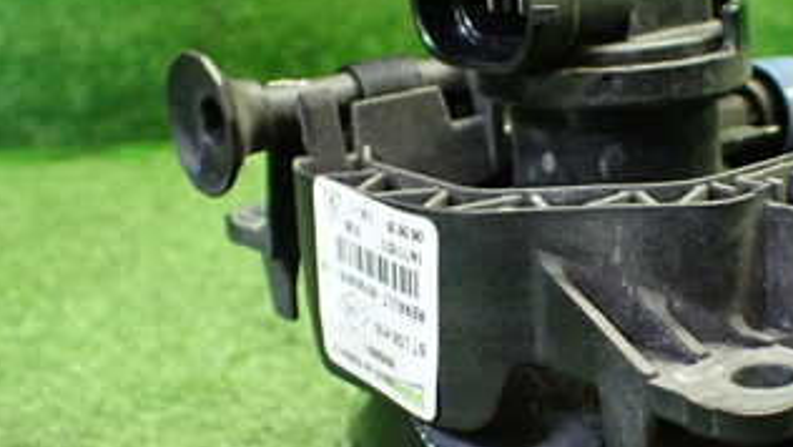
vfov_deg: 19.4
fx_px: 1304
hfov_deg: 33.5
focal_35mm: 62
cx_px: 532
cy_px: 309
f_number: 2.3
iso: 800
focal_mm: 5.4
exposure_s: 1/60
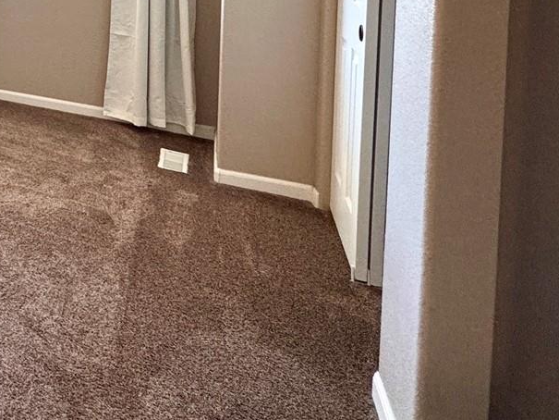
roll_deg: -0.4
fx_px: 598
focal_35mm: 37
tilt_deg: -2.6
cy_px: -75
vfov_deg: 32.5
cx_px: -144
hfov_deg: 36.1
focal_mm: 2.22
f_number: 2.2
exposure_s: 1/120
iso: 200
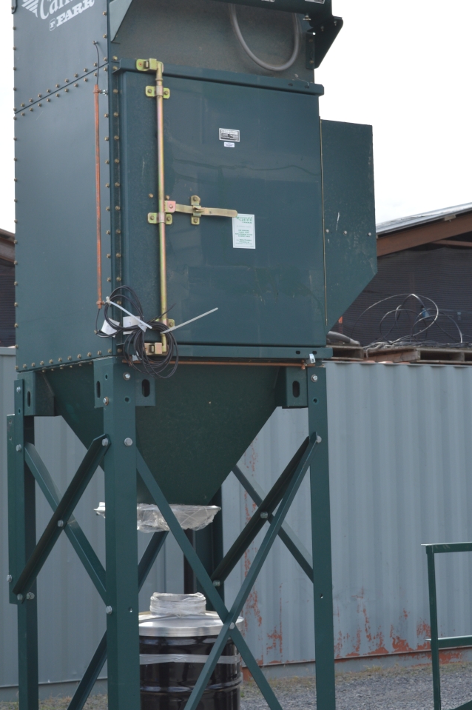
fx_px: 1575
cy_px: 330
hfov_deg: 17.0
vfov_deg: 25.4
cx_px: 255
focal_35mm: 80
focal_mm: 34
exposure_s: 1/160
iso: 100
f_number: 6.3
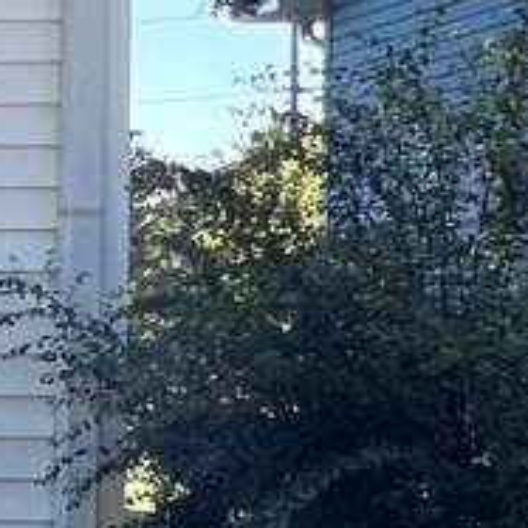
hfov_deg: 9.2
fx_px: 2295
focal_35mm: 133
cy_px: 446
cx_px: -1237
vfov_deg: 13.0
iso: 32
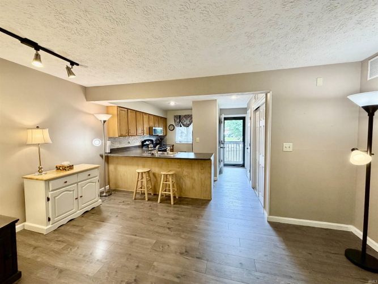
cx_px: 189
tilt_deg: -2.4
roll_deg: +1.0
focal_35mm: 14
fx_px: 153
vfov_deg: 85.7
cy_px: 142
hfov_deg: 102.1
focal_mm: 2.22
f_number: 2.2
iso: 320
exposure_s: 1/120
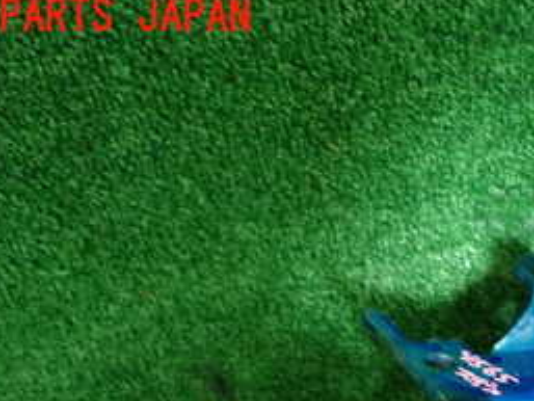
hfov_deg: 26.7
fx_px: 1080
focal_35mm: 70
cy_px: 459
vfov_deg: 19.9
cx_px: 497
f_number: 2.3
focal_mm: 5.4
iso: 800
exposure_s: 1/20
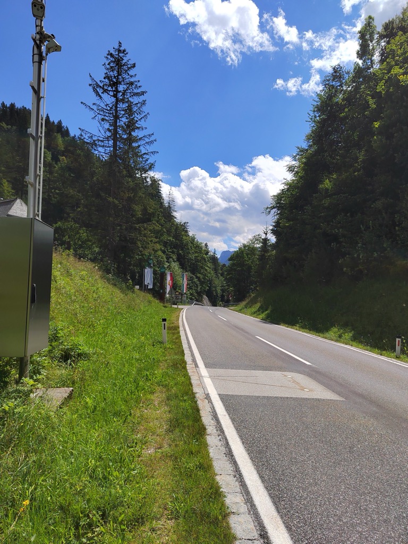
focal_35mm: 23
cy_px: 272
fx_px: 361
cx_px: 204
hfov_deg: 58.9
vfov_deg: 73.9
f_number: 1.9
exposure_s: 1/2000
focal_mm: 5.52
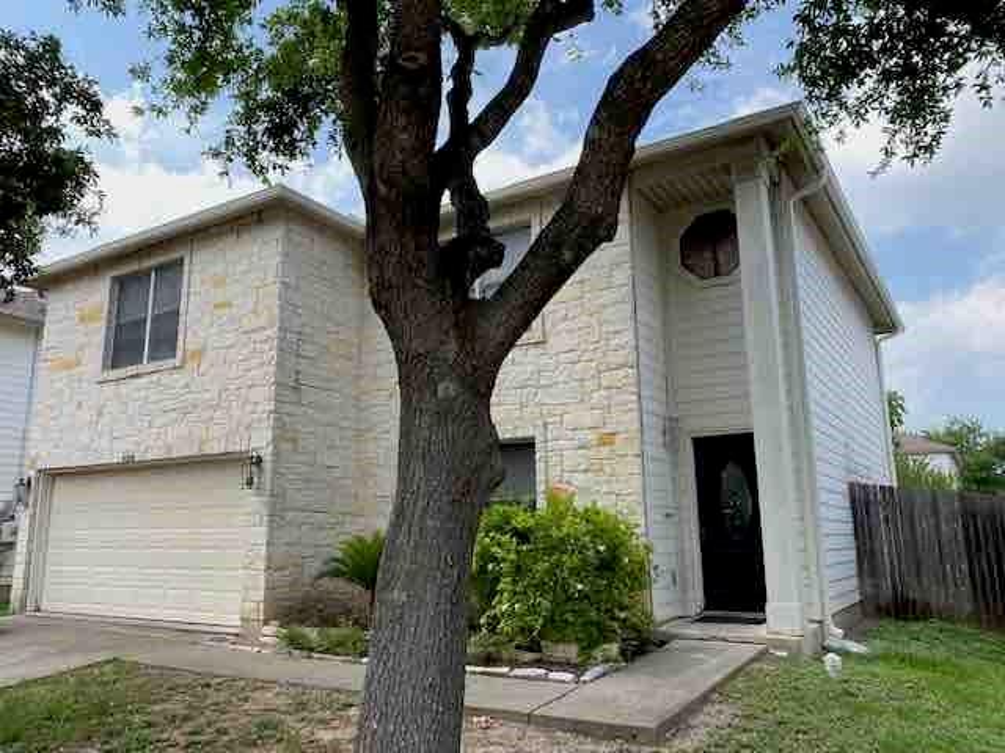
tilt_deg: +13.7
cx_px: 502
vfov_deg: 53.1
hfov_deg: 67.3
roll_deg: +0.1
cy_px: 376
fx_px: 755
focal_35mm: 26
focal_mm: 4.25
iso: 32
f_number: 1.8
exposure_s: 1/604
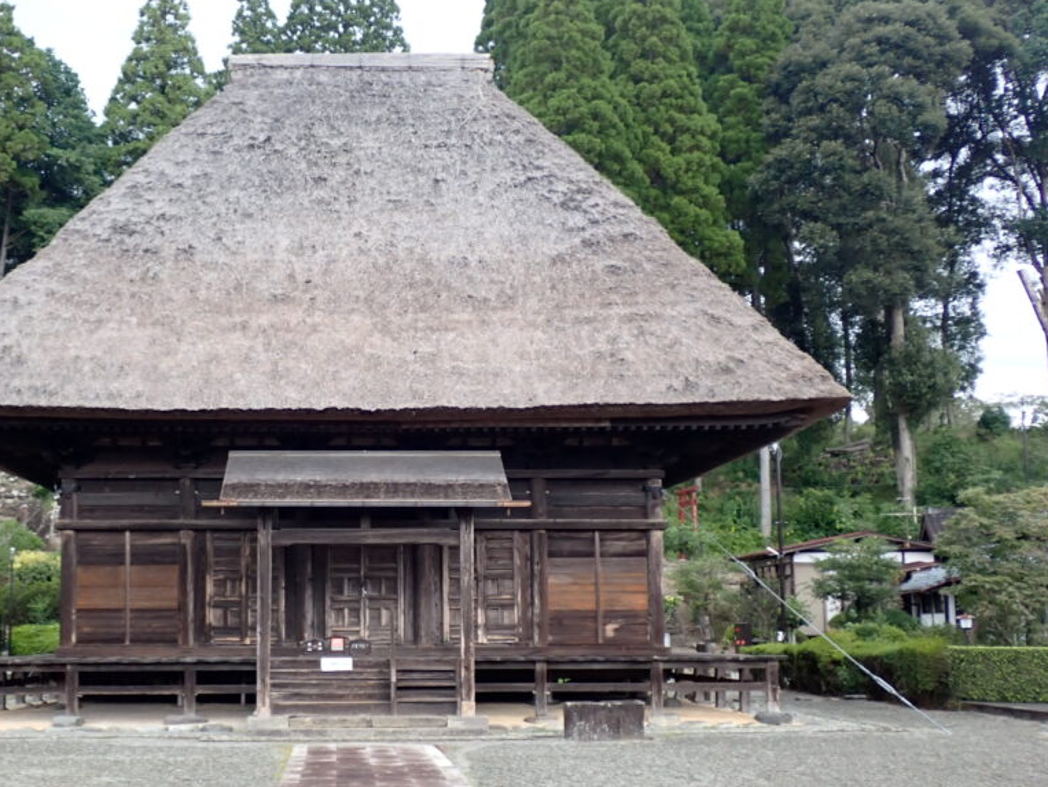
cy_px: 435
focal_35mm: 55
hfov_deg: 34.8
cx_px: 402
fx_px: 1666
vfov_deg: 26.6
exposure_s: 1/125
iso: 125
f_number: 2.8
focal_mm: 7.31
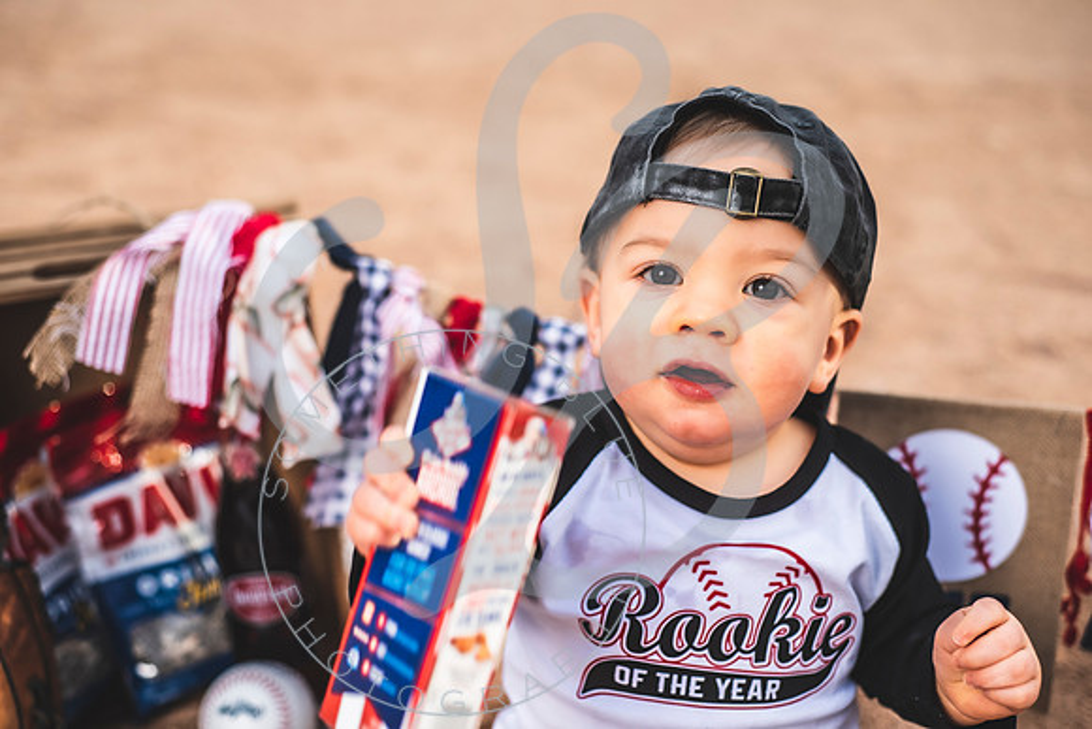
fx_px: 1517
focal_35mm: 50
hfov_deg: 39.6
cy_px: 364
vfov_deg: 27.0
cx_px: 546
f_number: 2.8
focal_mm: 50
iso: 100
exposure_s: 1/400
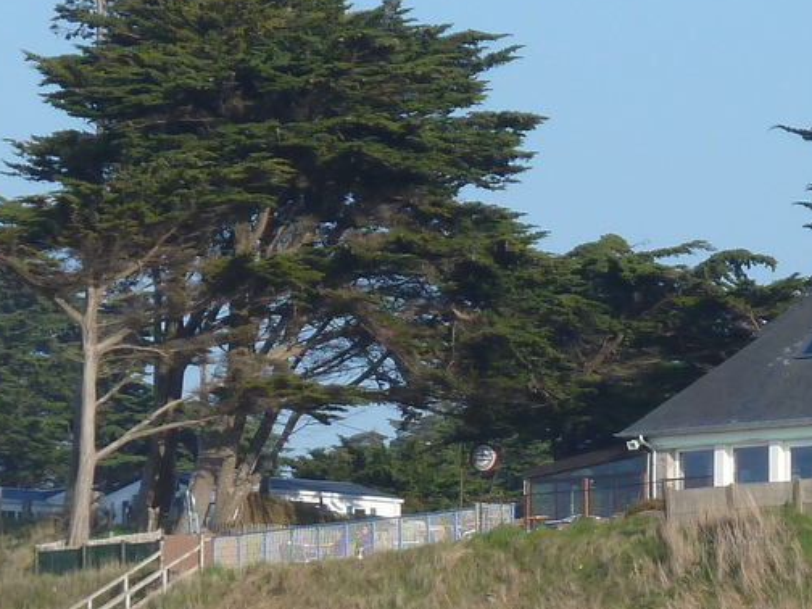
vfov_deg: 3.9
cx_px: 673
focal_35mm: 378
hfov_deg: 5.2
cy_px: 556
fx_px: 8867
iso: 80
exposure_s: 1/400
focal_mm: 19.5
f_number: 4.4
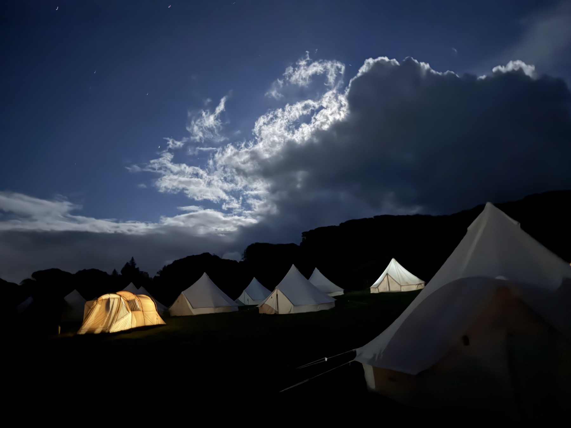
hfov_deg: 71.6
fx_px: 396
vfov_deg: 56.8
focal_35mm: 24
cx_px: 286
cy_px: 214
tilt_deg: +14.8
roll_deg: +4.3
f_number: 1.78
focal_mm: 6.76
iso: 8000
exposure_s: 1/2
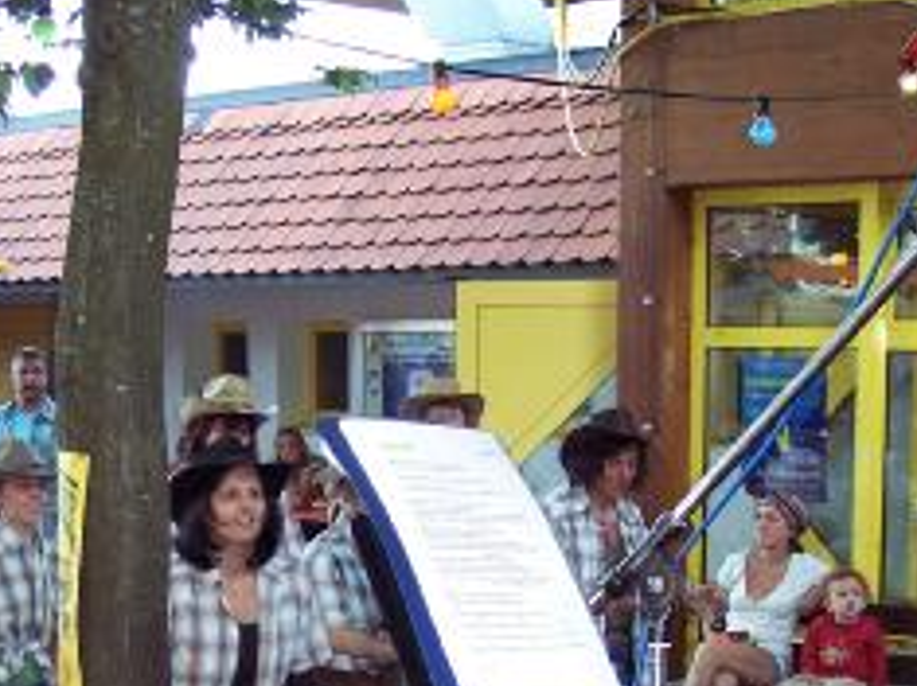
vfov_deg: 17.3
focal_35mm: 83
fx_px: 2198
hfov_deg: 23.5
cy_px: 692
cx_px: 312
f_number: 2.8
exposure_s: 1/60
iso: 140
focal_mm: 8
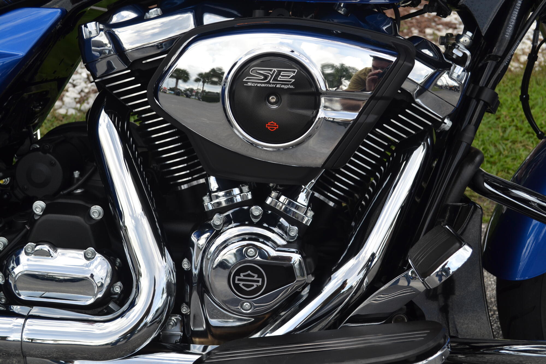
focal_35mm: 48
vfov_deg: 28.1
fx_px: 728
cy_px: 182
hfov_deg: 41.1
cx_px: 273
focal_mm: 32
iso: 100
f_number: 6.3
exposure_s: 1/160
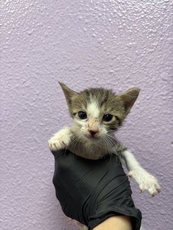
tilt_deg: +1.0
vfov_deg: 67.3
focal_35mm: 26
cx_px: 86
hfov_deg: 53.1
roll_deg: -6.0
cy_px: 115
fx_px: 173
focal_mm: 5.96
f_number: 1.6
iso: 80
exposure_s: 1/60
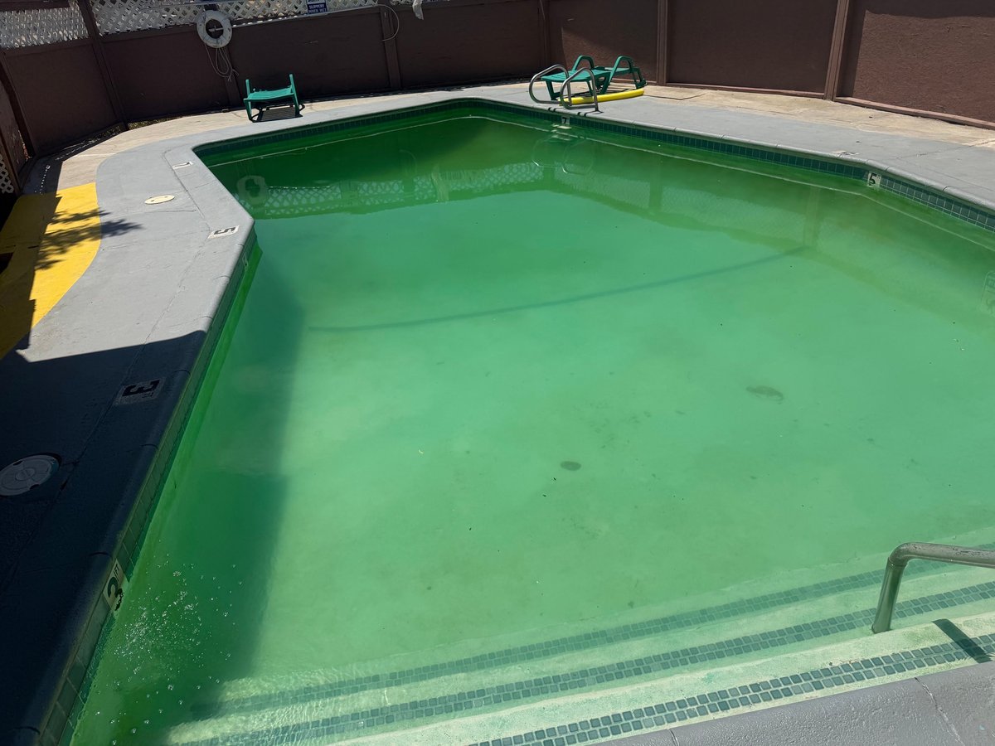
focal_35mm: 24
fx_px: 690
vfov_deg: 56.8
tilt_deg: -28.2
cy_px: 373
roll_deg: +5.7
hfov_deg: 71.6
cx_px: 498
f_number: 1.78
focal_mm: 6.76
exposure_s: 1/11905
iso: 80
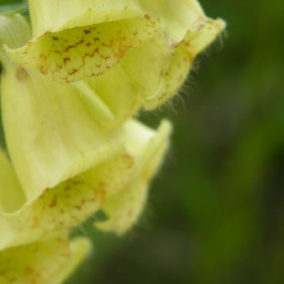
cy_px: 82
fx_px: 2627
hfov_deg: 6.2
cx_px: 98
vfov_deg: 6.2
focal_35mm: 283
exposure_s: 1/126
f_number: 4
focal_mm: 44.7
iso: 50
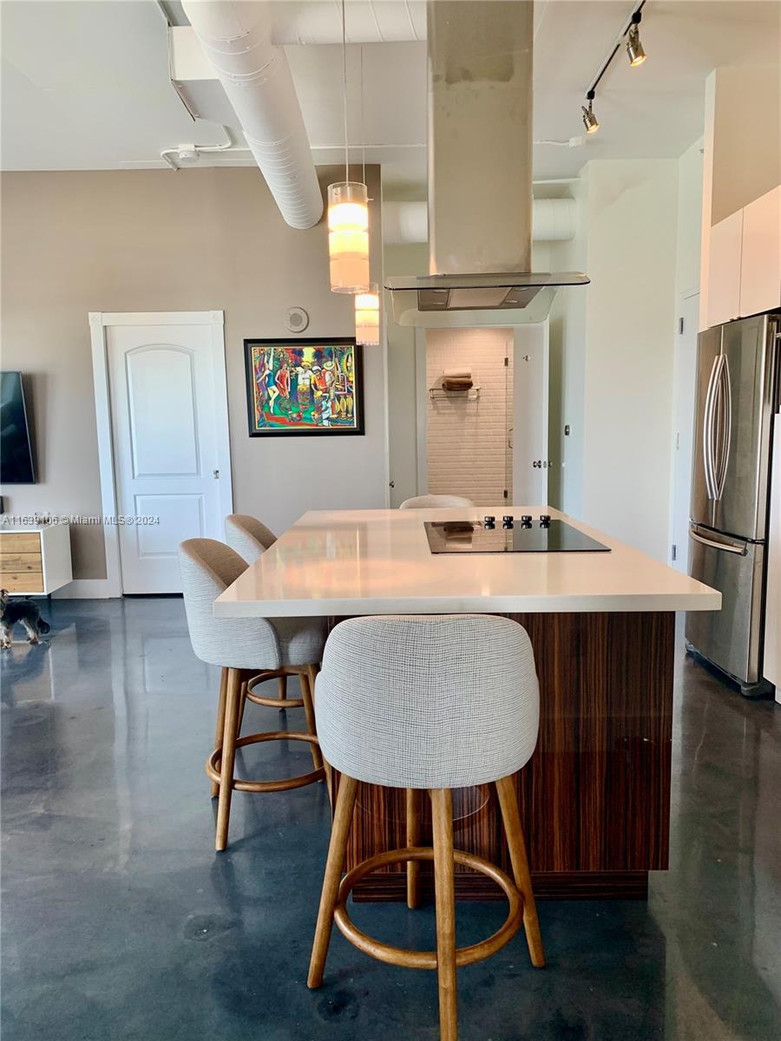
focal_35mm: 26
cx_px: 390
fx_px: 782
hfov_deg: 53.1
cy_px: 520
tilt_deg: -7.0
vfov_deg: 67.3
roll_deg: +0.9
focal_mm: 4.25
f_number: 1.8
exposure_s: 1/120
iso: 80
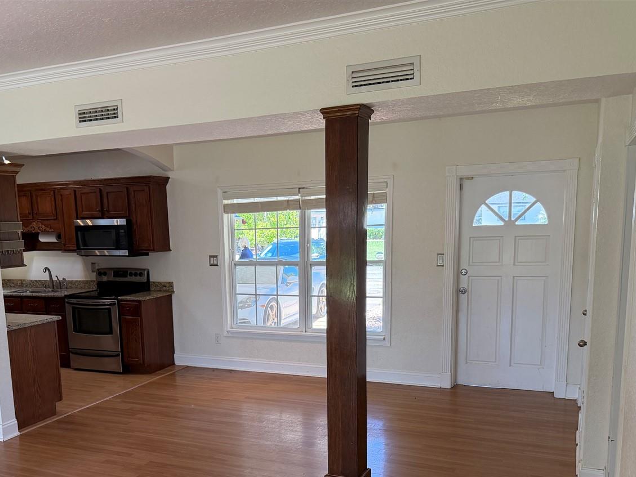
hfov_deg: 53.6
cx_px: 257
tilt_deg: -9.7
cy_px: 337
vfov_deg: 41.0
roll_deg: +2.3
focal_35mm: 34
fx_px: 625
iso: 200
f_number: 1.78
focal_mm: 6.76
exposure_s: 1/175
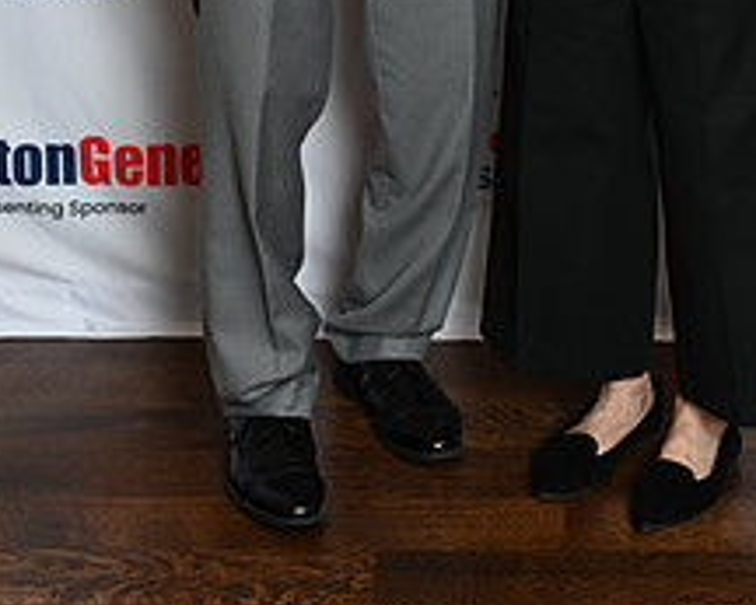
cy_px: -238
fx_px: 2709
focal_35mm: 121
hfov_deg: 15.9
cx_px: 481
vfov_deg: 12.3
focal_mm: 48
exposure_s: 1/60
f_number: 3.5
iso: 200
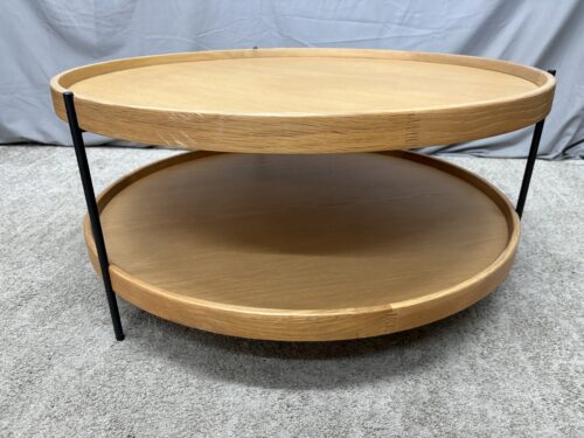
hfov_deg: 67.3
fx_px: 439
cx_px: 292
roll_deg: +0.6
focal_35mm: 26
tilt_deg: -25.4
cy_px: 219
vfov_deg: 53.1
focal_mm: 5.96
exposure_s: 1/60
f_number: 1.6
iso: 250
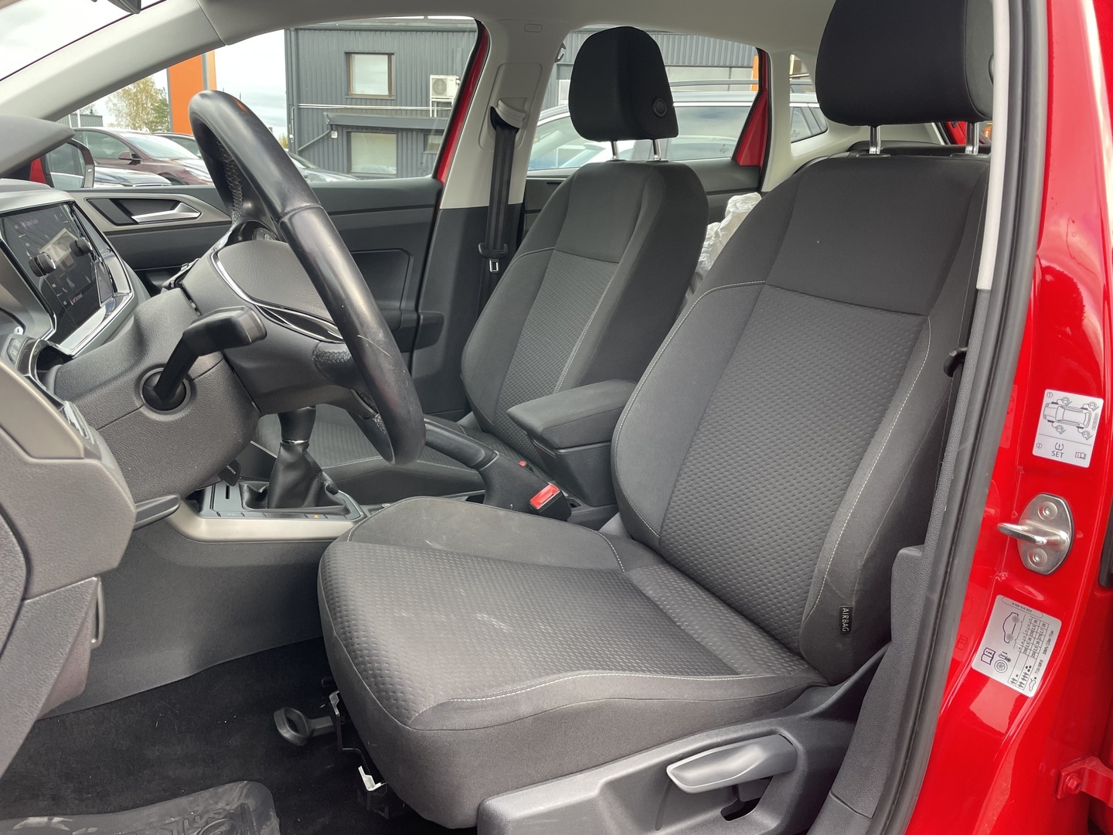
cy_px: 418
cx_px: 556
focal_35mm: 26
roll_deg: -2.7
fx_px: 836
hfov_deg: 67.3
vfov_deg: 53.1
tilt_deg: -15.1
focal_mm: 4.2
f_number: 1.6
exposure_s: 1/121
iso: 100
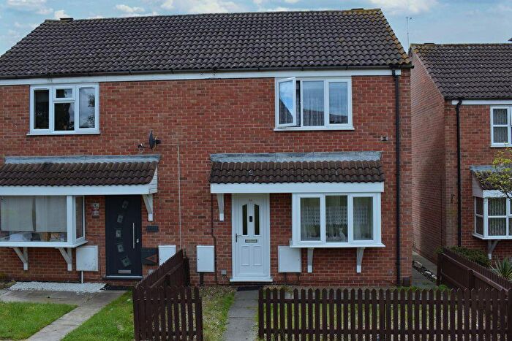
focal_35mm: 33
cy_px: 170
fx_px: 469
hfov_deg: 57.2
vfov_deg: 40.0
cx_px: 256
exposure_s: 1/250
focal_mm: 22
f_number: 8
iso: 160
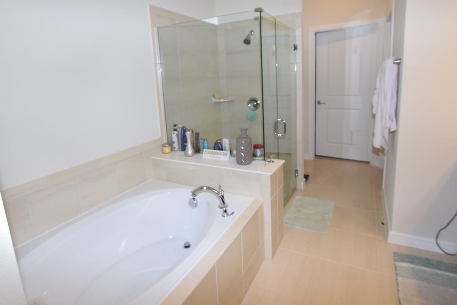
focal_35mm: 19
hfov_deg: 86.9
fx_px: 241
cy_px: 125
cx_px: 236
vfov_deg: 64.1
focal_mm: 10
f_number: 5.6
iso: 560
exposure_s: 1/125
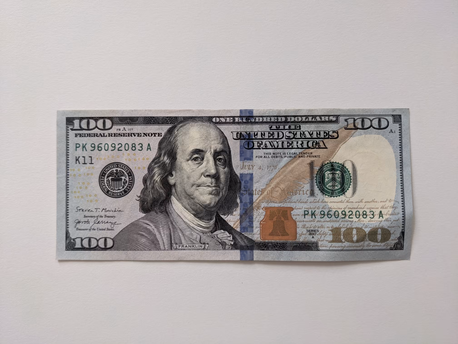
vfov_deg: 51.4
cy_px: 172
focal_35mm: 27
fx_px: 357
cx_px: 229
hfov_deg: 65.3
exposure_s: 1/60
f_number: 1.73
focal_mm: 4.38
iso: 81
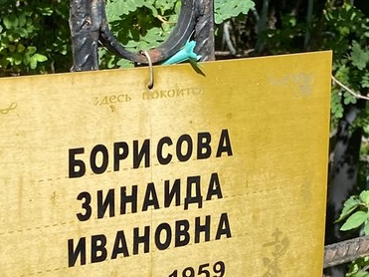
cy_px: 257
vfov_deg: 14.5
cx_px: 186
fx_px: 1076
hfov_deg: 19.5
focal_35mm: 101
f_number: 1.8
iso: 32
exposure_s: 1/927
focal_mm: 4.25
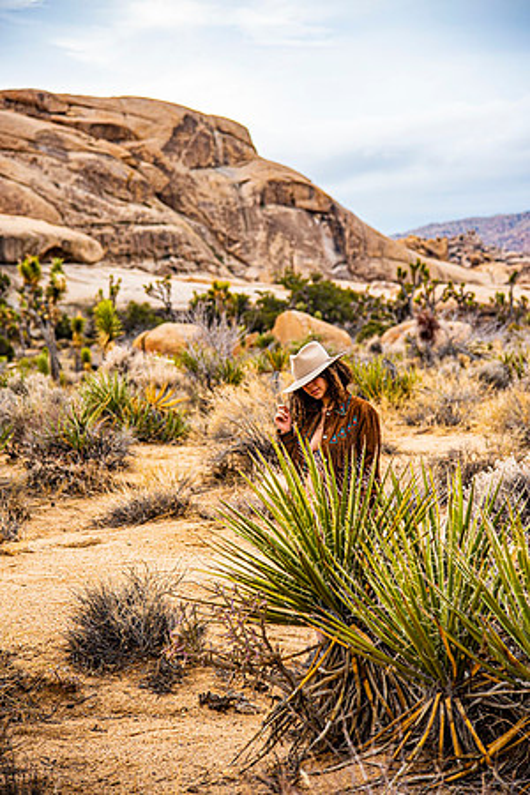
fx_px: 1811
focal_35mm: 82
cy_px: 398
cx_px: 265
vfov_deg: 24.8
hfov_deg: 16.7
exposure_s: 1/1600
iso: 100
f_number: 4
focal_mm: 82
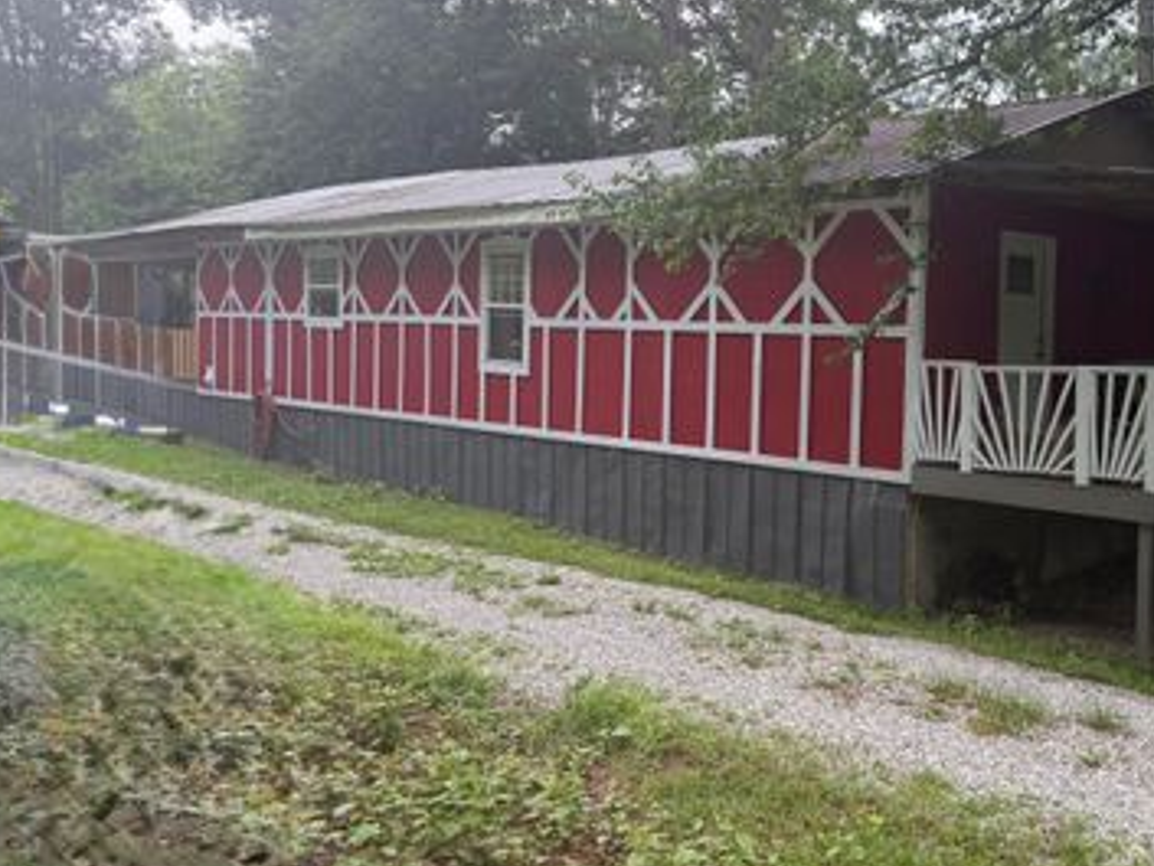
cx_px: 801
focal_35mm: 34
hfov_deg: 52.5
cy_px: 381
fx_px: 1134
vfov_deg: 41.7
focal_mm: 6.76
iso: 100
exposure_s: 1/433
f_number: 1.78
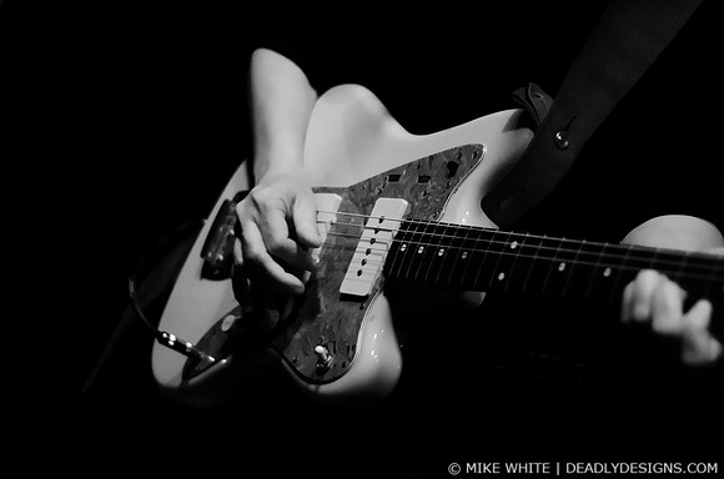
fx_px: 1505
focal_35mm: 75
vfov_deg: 18.1
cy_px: 240
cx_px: 362
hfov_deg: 27.0
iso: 2000
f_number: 1.8
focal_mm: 50
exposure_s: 1/250
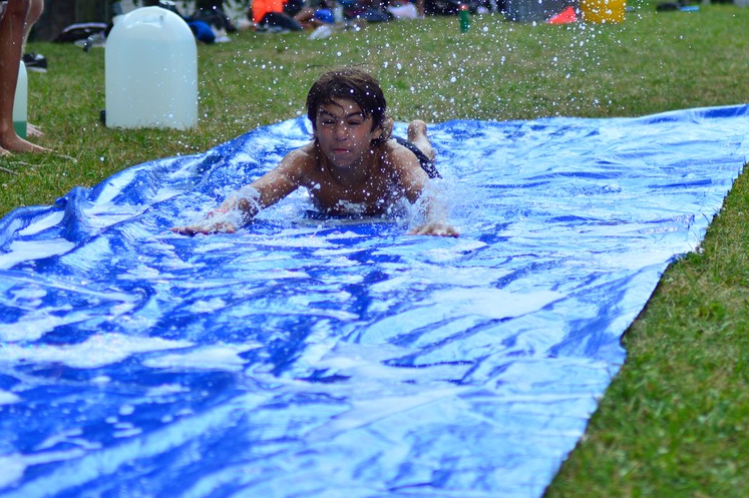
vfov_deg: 9.5
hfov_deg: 14.3
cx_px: 376
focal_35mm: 144
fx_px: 2994
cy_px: 170
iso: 200
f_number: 4
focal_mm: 70
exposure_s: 1/1250
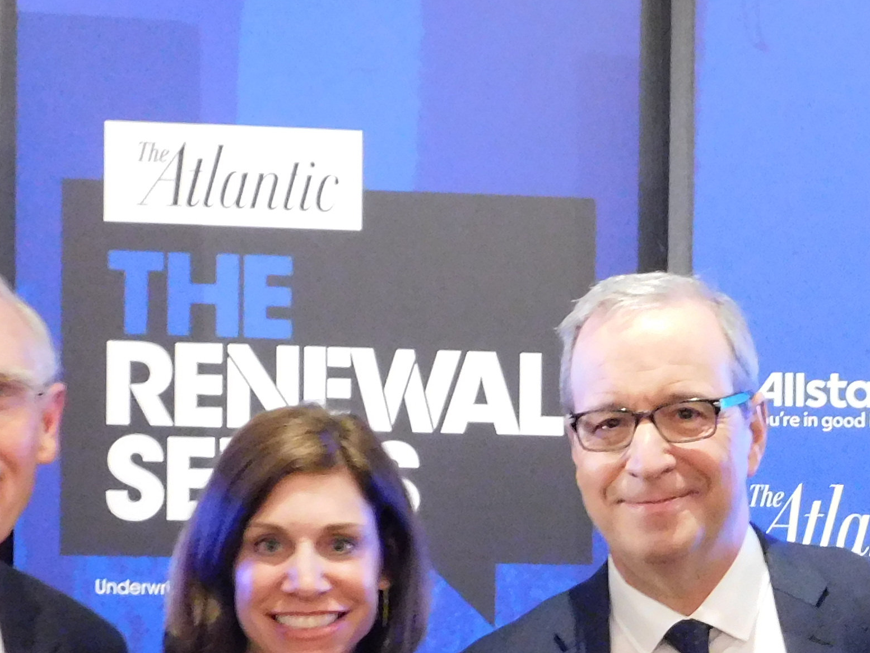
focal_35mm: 89
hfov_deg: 21.5
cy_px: 716
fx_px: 2237
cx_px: 783
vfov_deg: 16.1
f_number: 3.2
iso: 800
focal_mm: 5.3
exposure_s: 1/5
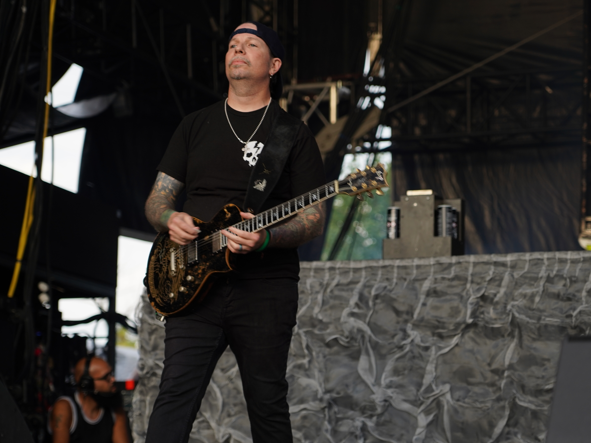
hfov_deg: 15.3
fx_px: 2202
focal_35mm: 129
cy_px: 232
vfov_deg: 11.5
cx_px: 290
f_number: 4
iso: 250
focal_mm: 105
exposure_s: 1/125
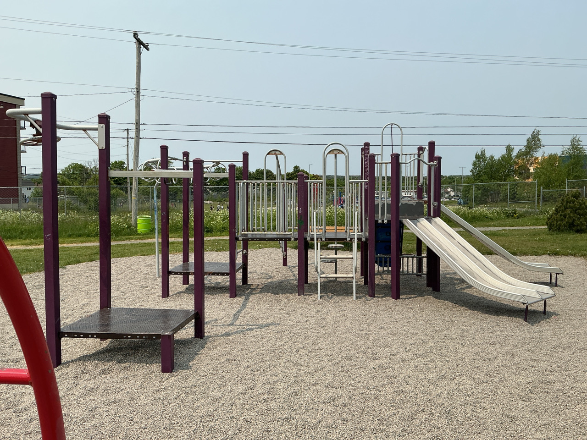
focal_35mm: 29
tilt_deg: -2.3
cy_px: 220
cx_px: 294
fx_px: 492
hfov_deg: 61.7
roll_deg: +1.0
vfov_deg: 48.2
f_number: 1.8
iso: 25
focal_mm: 3
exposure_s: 1/2801
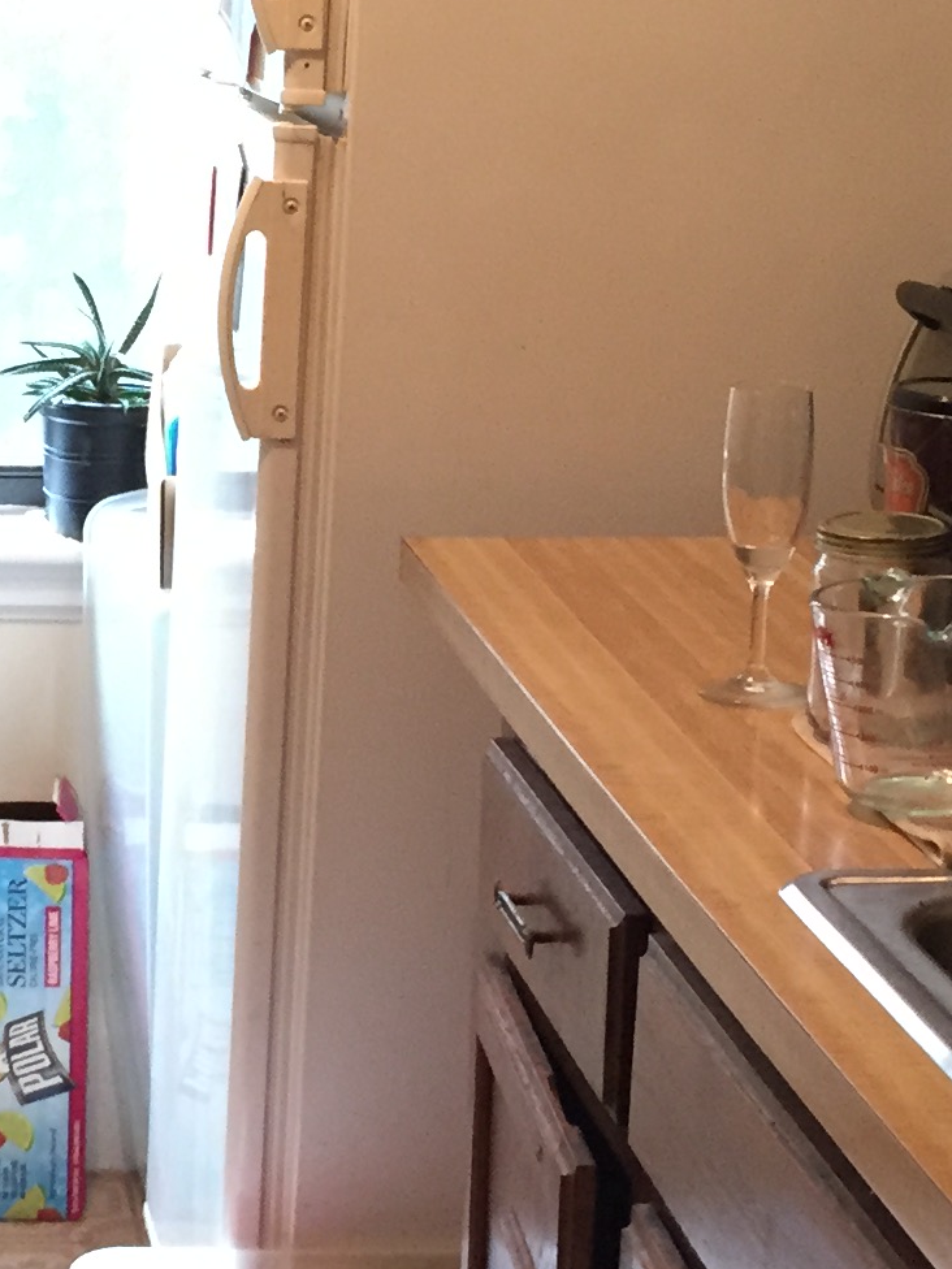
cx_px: 99
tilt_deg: -12.4
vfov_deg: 20.2
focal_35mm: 97
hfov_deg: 15.1
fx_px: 3557
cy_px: 667
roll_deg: -1.1
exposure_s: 1/17
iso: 250
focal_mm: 4.15
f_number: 2.2
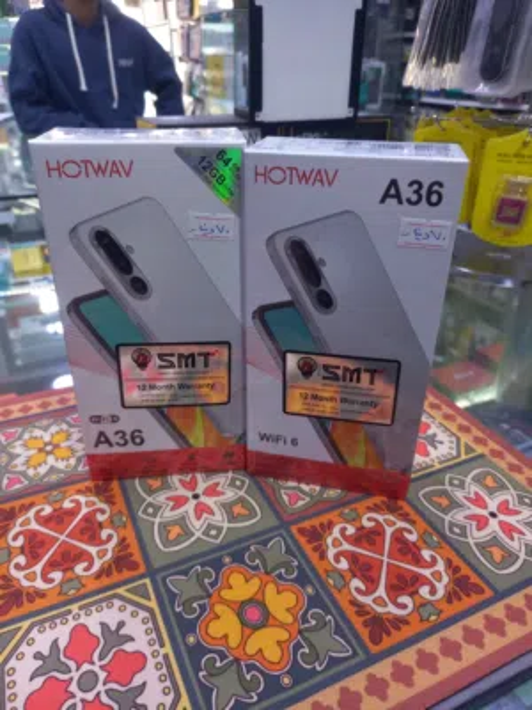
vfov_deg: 69.4
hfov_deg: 54.9
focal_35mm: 25
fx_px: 512
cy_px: 355
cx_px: 266
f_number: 2
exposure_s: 1/50
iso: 125
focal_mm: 4.6
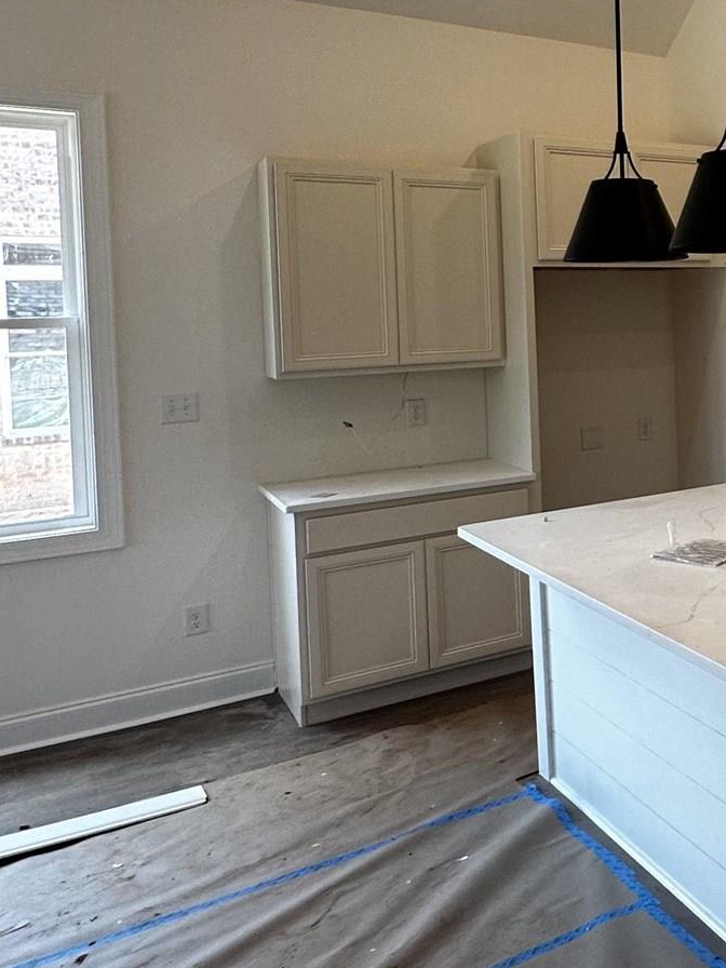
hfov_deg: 31.4
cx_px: 926
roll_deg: -0.3
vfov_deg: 50.5
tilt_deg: -1.0
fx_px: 1007
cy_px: 325
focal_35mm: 36
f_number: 2.2
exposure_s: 1/120
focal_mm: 2.22
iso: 125
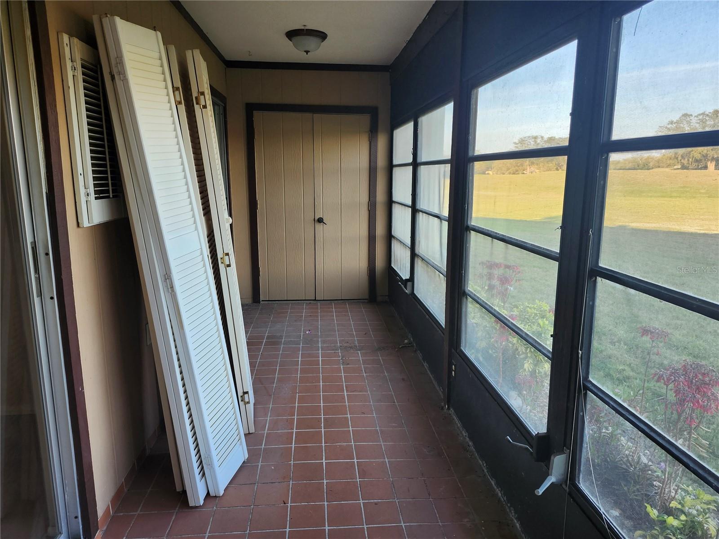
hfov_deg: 73.9
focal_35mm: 23
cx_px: 360
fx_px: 478
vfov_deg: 58.9
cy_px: 270
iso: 125
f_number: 1.8
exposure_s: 1/180
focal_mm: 5.54
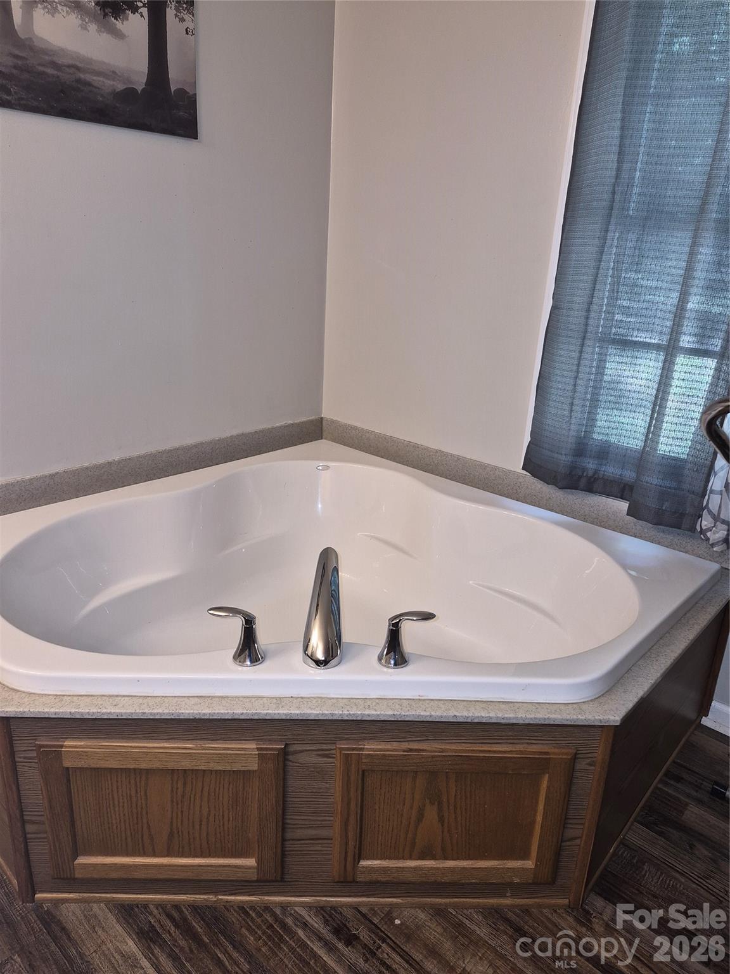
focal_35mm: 23
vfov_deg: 73.9
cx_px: 365
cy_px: 487
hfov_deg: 58.9
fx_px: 647
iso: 100
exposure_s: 1/40
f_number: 1.8
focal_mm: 5.4
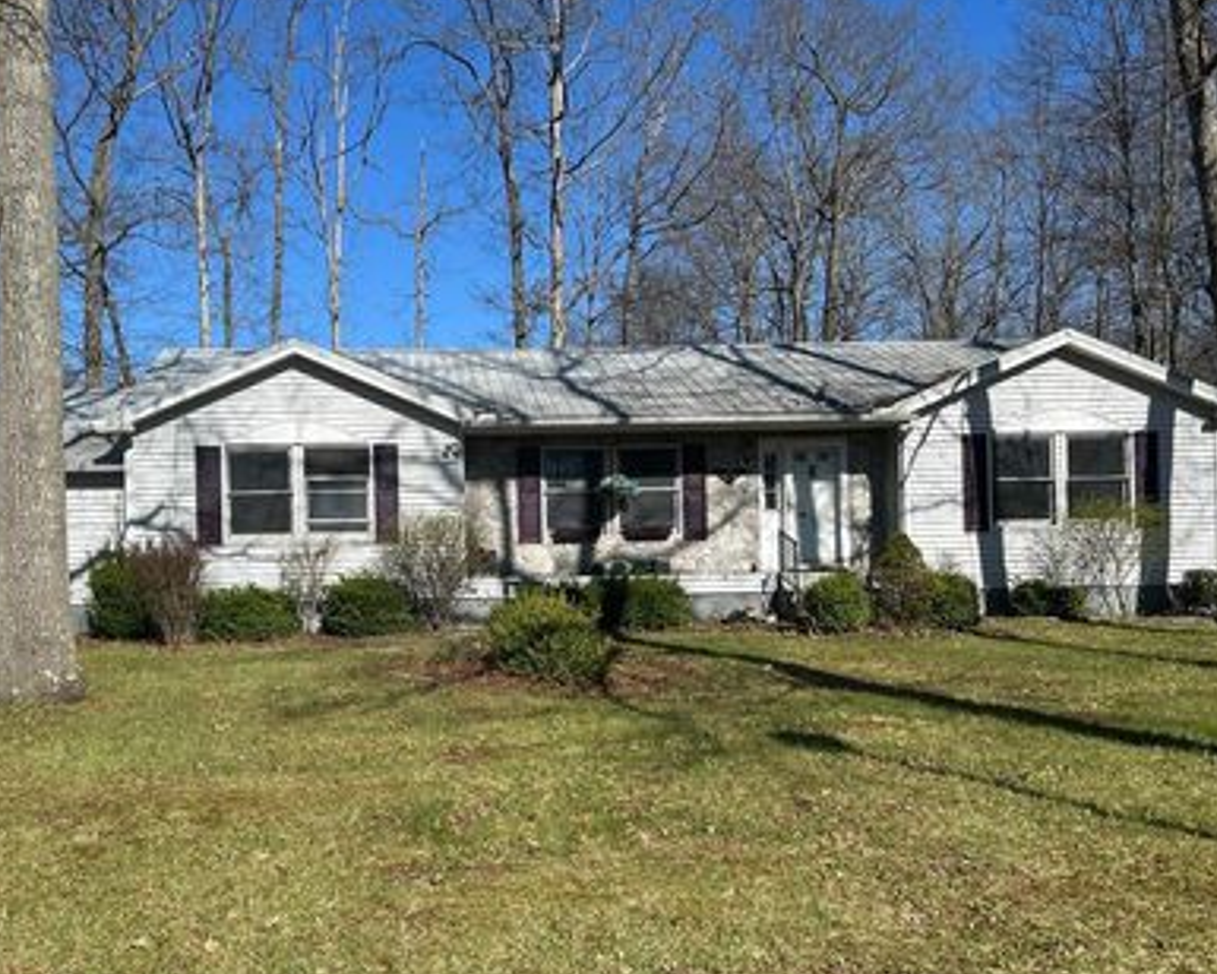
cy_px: 546
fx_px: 1189
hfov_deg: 53.7
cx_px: 471
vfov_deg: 44.5
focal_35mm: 33
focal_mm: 5.7
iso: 50
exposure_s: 1/4274
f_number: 1.5
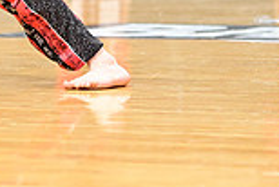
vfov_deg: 5.2
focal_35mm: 263
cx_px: -24
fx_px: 2040
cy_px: -147
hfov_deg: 7.8
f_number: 3.2
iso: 6400
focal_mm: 70
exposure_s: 1/1000
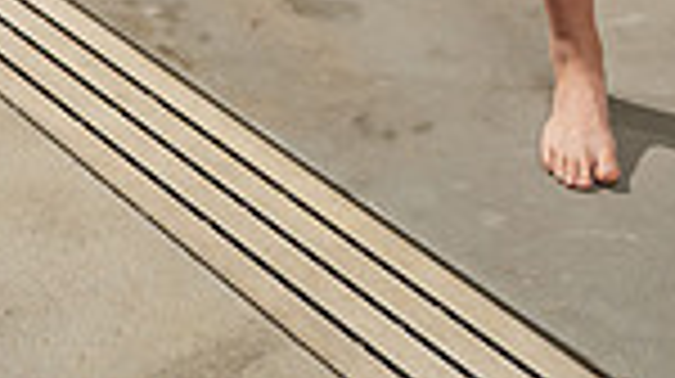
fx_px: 1967
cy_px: -630
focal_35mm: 110
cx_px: 612
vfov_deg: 9.4
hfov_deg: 19.1
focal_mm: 35
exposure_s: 1/250
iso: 500
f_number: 4
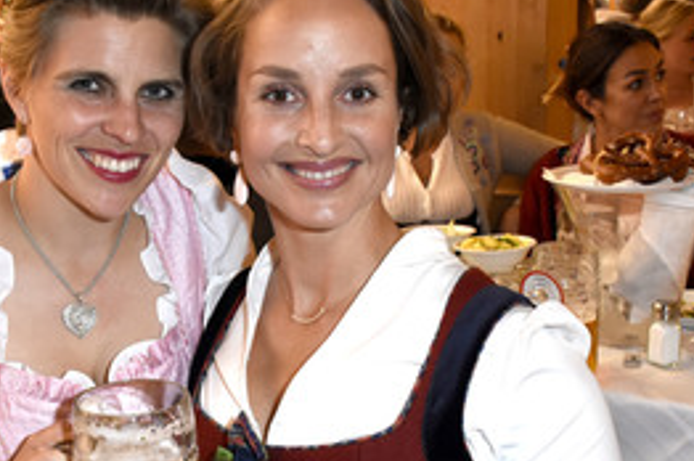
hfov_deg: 32.1
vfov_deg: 21.8
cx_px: 226
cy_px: 291
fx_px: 1194
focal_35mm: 62
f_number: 6.3
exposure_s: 1/60
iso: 1600
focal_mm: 24
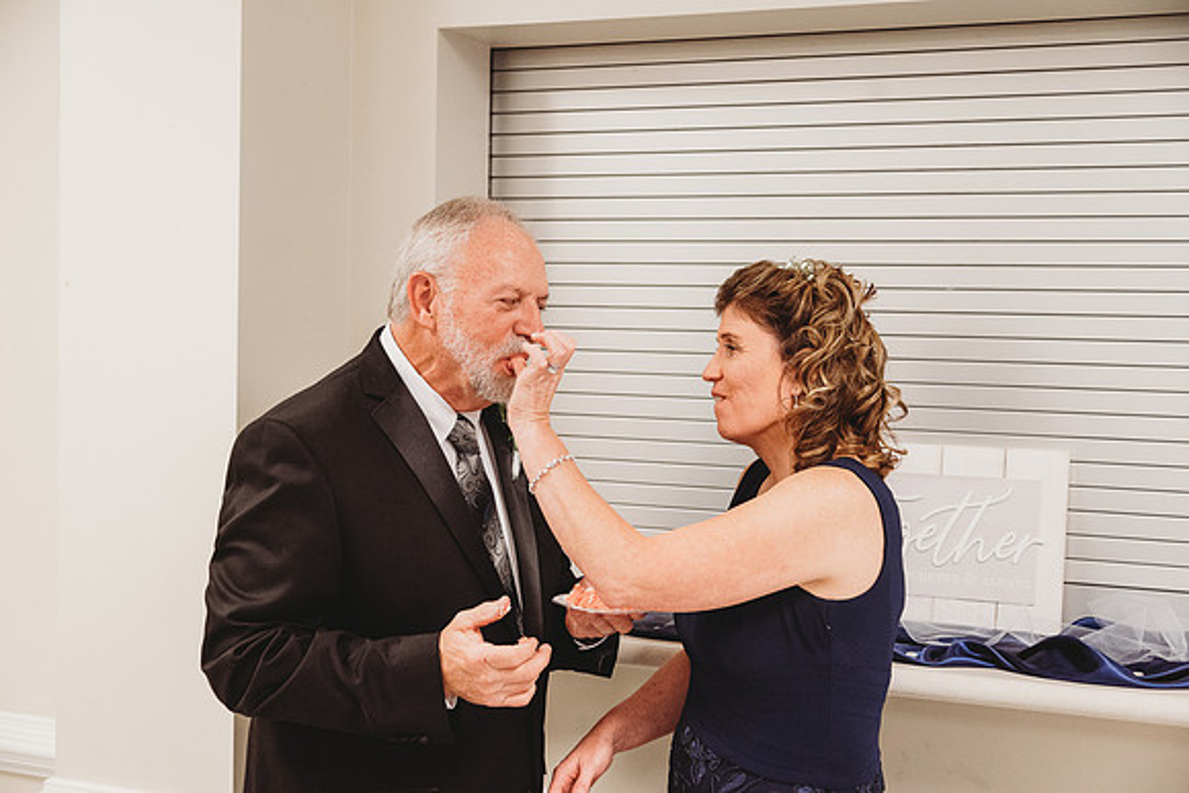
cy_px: 396
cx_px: 594
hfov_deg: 41.1
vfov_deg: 28.1
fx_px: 1586
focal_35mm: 48
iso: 4000
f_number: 4
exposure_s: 1/200
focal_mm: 48
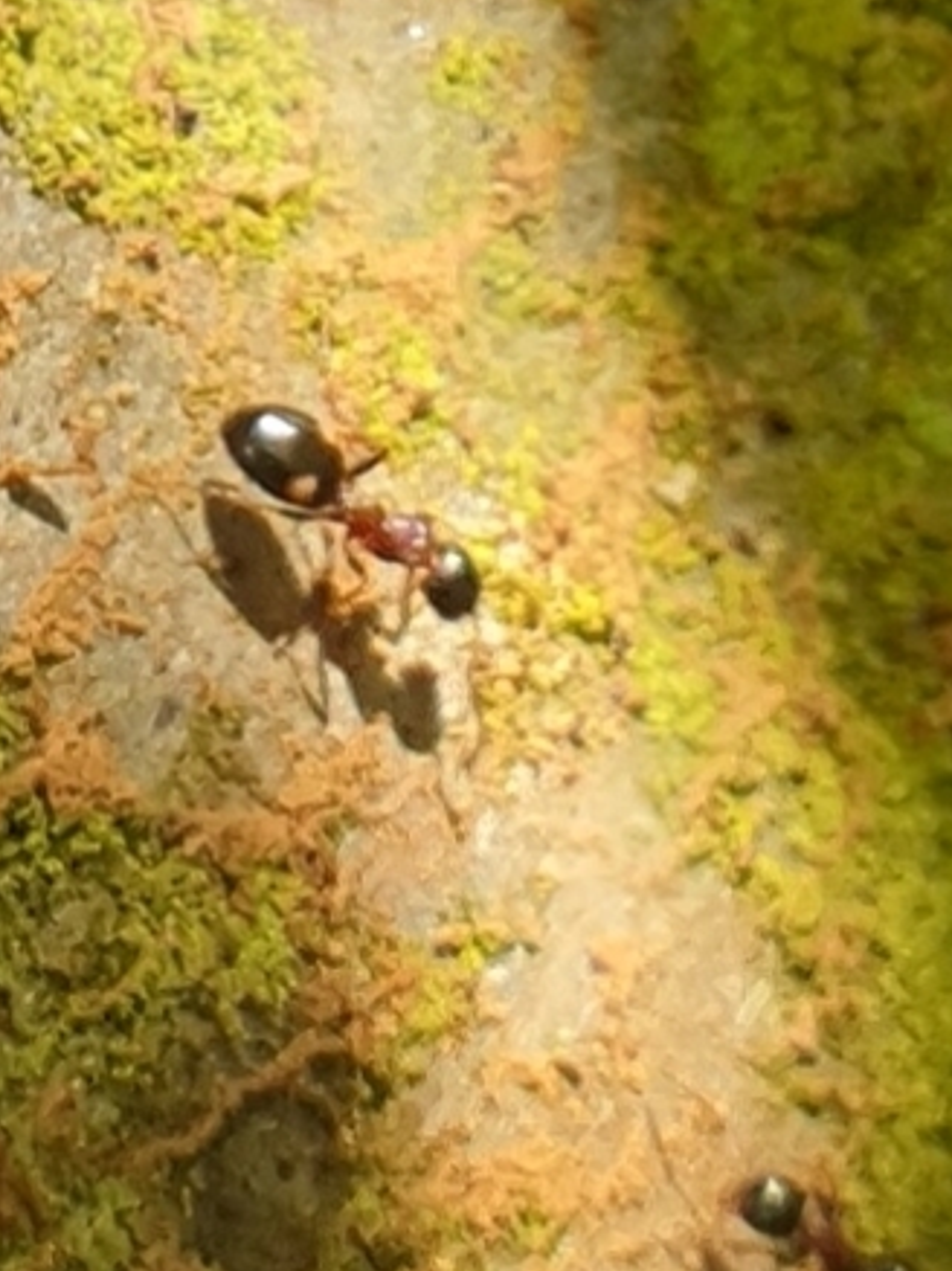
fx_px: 1395
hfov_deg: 37.3
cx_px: 318
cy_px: 624
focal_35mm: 38
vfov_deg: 49.0
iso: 50
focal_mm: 4.3
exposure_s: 1/292
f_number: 2.4
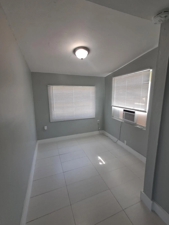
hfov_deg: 78.1
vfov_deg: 94.5
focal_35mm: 16
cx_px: 84
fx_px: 104
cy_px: 112
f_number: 2.2
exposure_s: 1/50
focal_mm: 1.64
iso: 64
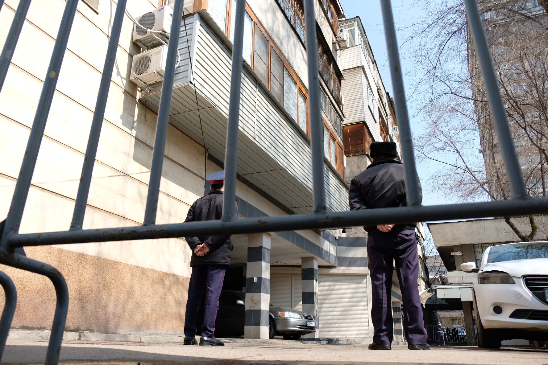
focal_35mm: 27
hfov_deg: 67.4
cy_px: 182
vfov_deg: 47.9
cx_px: 274
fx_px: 411
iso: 200
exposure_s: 1/640
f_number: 3.5
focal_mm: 18
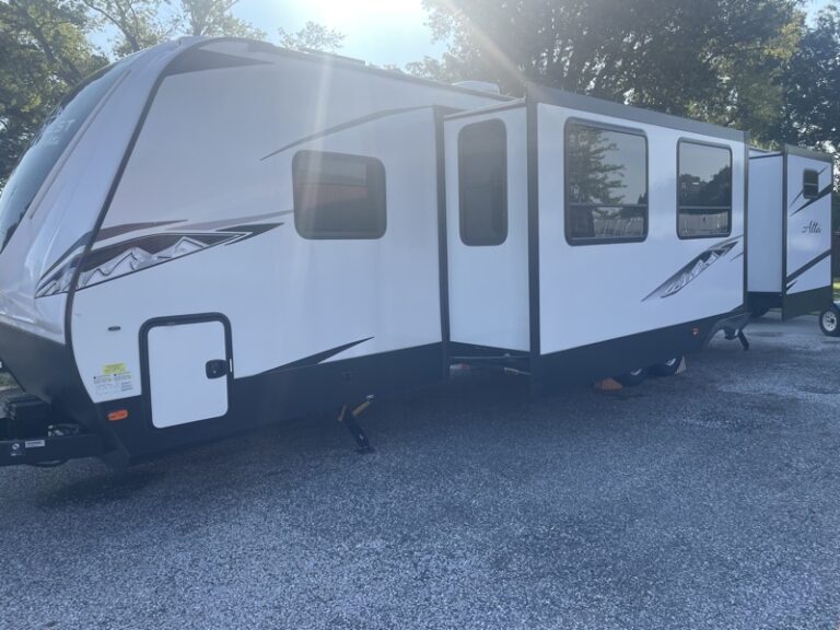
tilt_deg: -4.2
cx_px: 420
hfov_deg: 67.3
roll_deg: +2.9
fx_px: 631
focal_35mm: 26
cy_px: 315
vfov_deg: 53.1
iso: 32
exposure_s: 1/1825
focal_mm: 4.2
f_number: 1.6
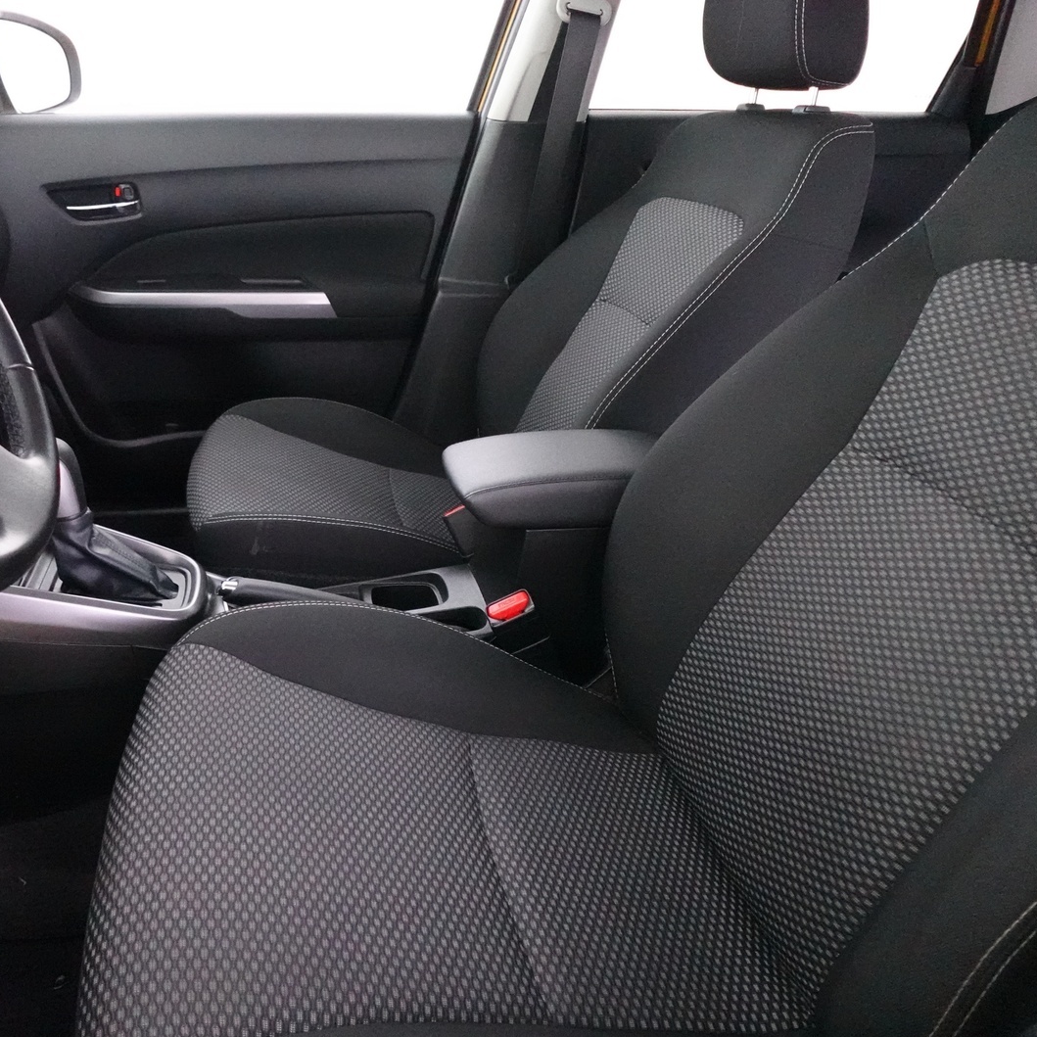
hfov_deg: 60.2
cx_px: 394
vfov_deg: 60.9
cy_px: 528
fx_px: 881
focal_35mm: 26
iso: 6400
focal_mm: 7.6
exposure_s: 1/60
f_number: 2
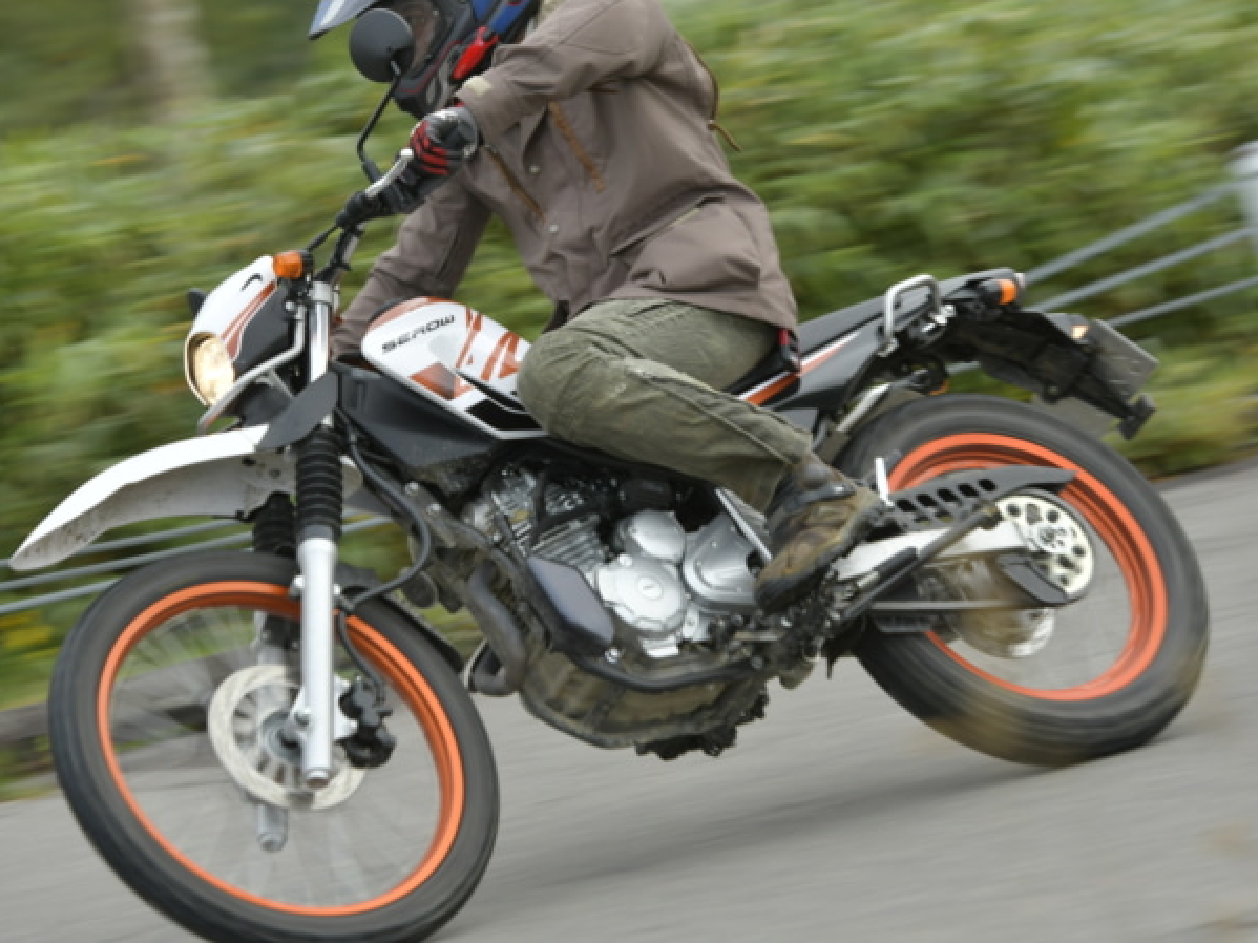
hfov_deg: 9.7
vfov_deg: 7.3
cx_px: 550
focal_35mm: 205
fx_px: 7432
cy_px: 469
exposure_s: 1/250
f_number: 5.6
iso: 200
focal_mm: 125
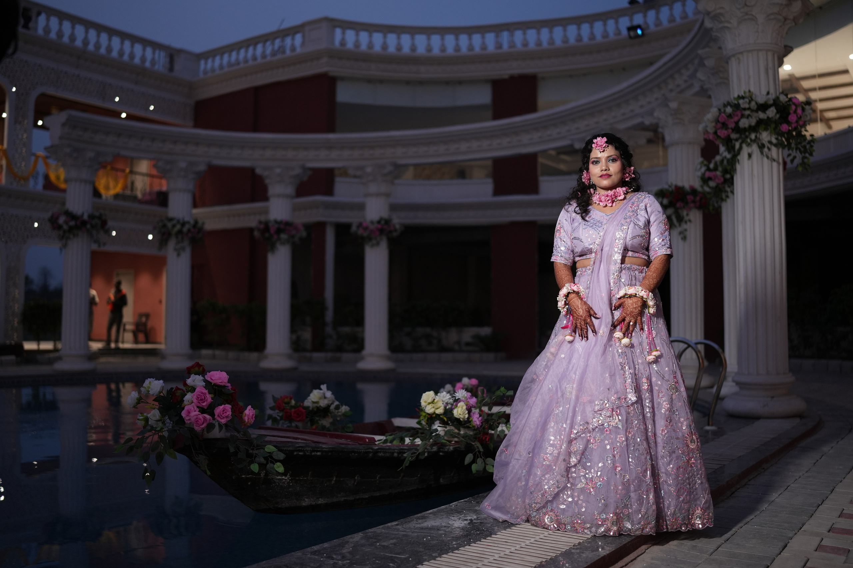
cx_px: 426
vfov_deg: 37.9
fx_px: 829
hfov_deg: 54.4
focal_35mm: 35
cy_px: 284
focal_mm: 35
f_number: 1.6
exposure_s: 1/160
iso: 400
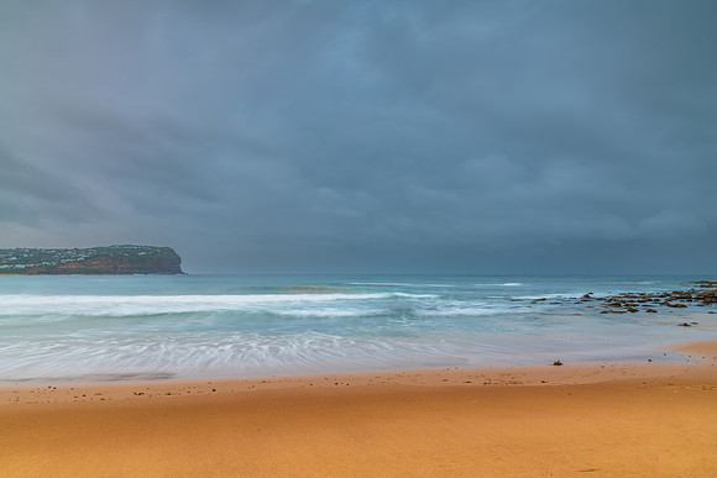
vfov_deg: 51.9
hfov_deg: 72.2
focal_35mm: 25
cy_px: 241
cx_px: 352
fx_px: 491
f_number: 11
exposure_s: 1.6
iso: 31
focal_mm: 24
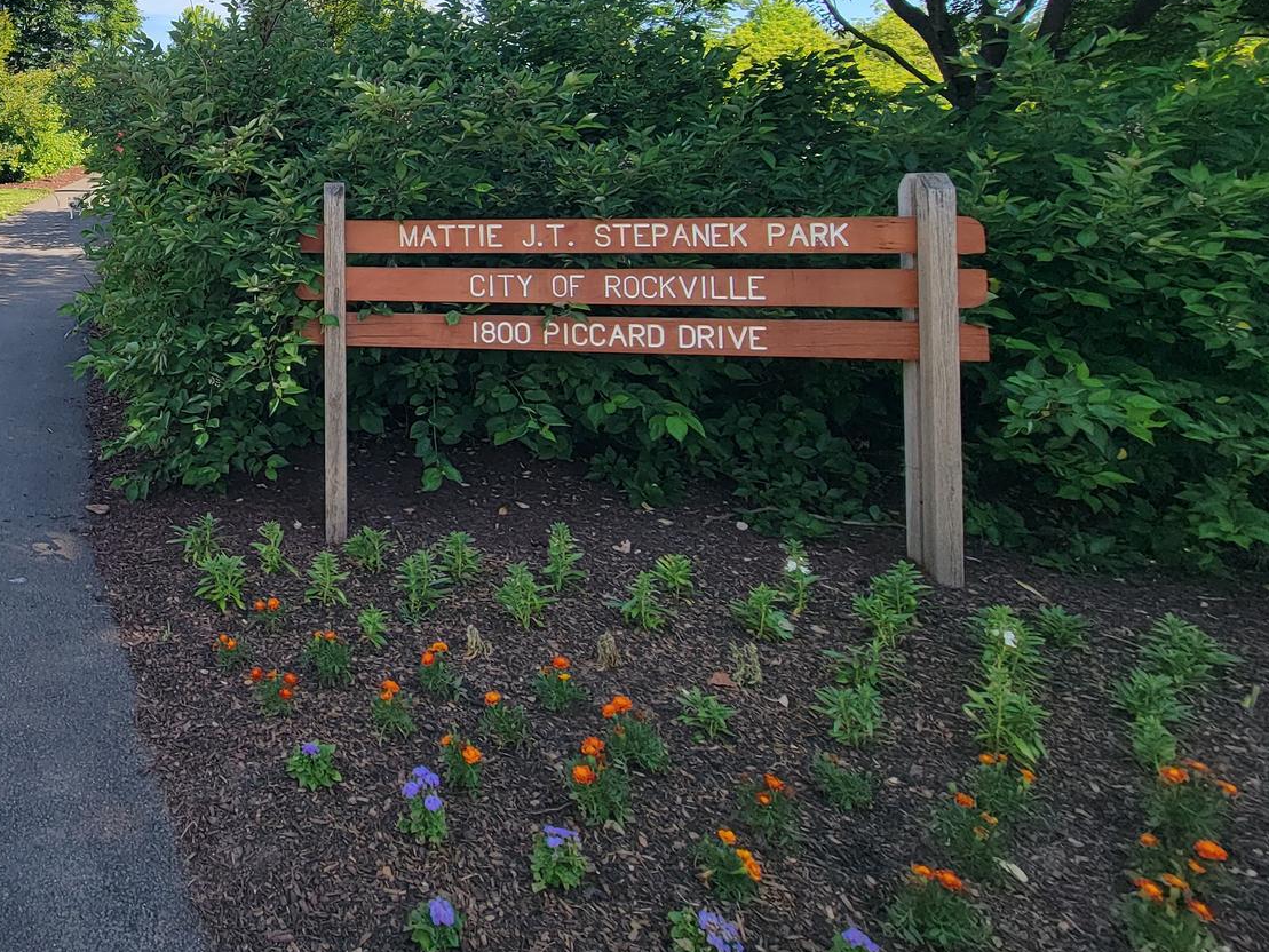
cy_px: 151
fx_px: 880
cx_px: 119
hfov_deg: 60.3
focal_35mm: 24
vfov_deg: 52.1
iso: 50
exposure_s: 1/681
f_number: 2.2
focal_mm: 2.2
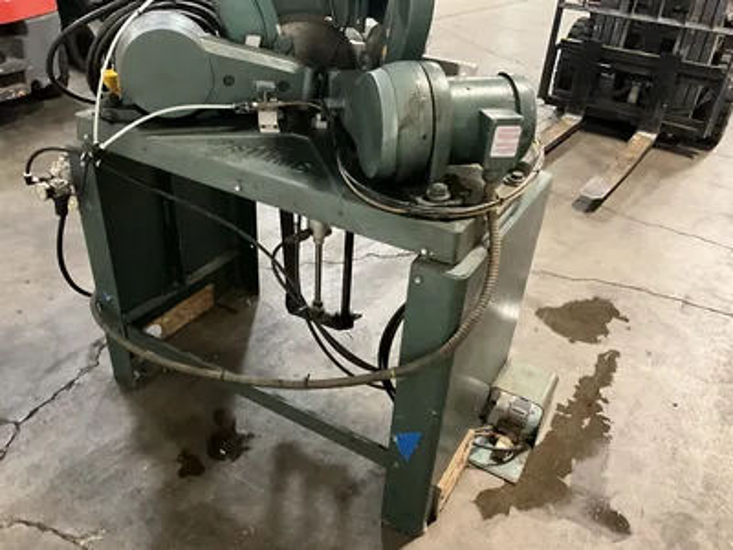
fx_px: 614
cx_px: 366
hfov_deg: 61.7
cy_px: 275
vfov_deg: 48.2
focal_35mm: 29
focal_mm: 3
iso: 500
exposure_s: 1/30
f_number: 1.8
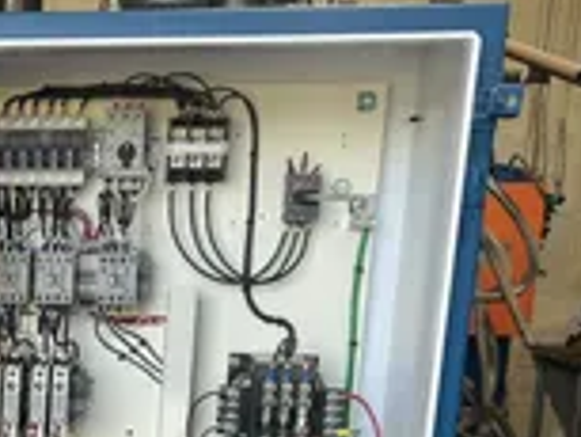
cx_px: -103
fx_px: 1142
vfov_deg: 20.7
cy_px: 475
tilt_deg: -12.8
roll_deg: -0.5
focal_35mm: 68
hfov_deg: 25.8
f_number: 1.5
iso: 40
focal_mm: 5.7
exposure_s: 1/233
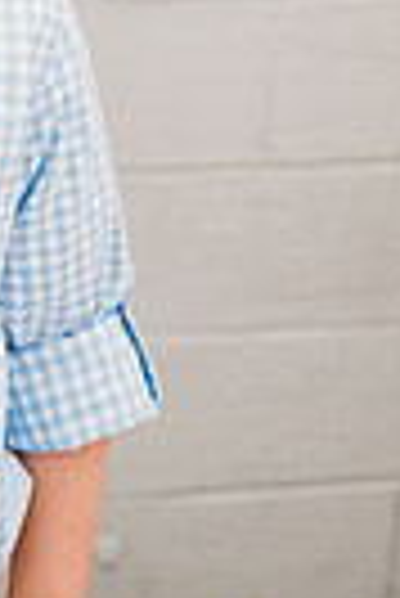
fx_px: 1346
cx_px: -198
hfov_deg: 15.6
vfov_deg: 21.8
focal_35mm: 81
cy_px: -234
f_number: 2.5
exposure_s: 1/250
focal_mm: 24
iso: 320
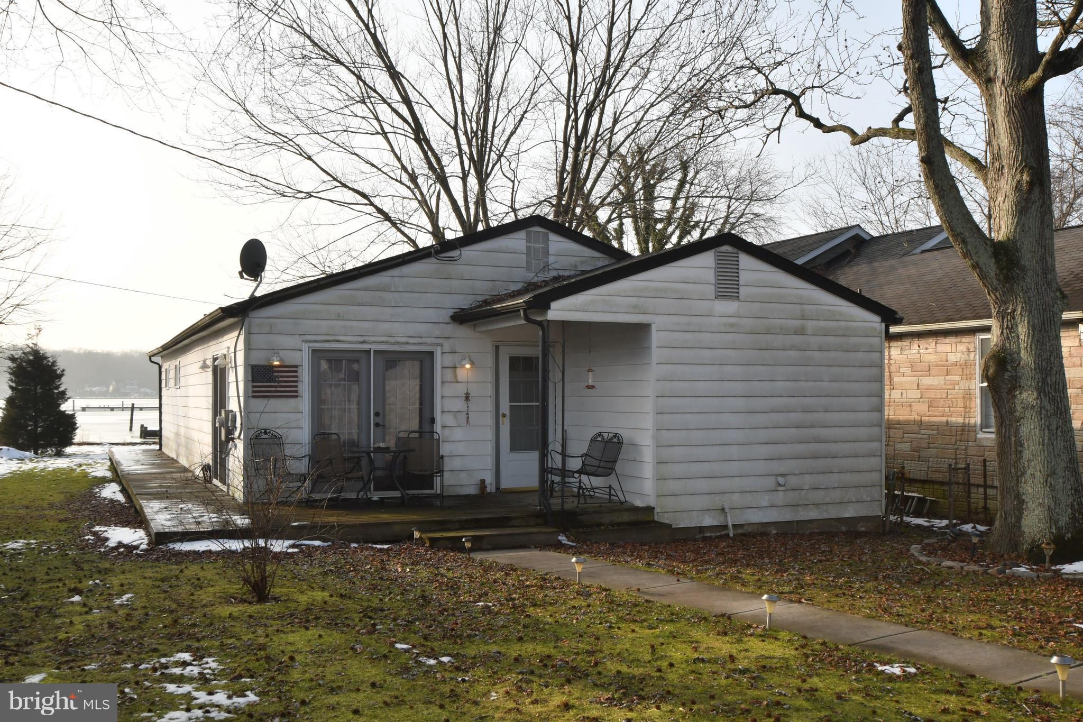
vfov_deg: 36.9
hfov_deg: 53.1
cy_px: 361
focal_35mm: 36
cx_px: 542
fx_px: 1083
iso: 400
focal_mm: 24
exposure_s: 1/125
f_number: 18
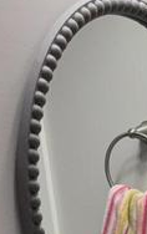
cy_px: 489
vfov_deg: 12.1
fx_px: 959
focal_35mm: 150
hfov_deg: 8.1
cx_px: 343
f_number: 1.6
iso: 64
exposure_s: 1/120
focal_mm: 5.96
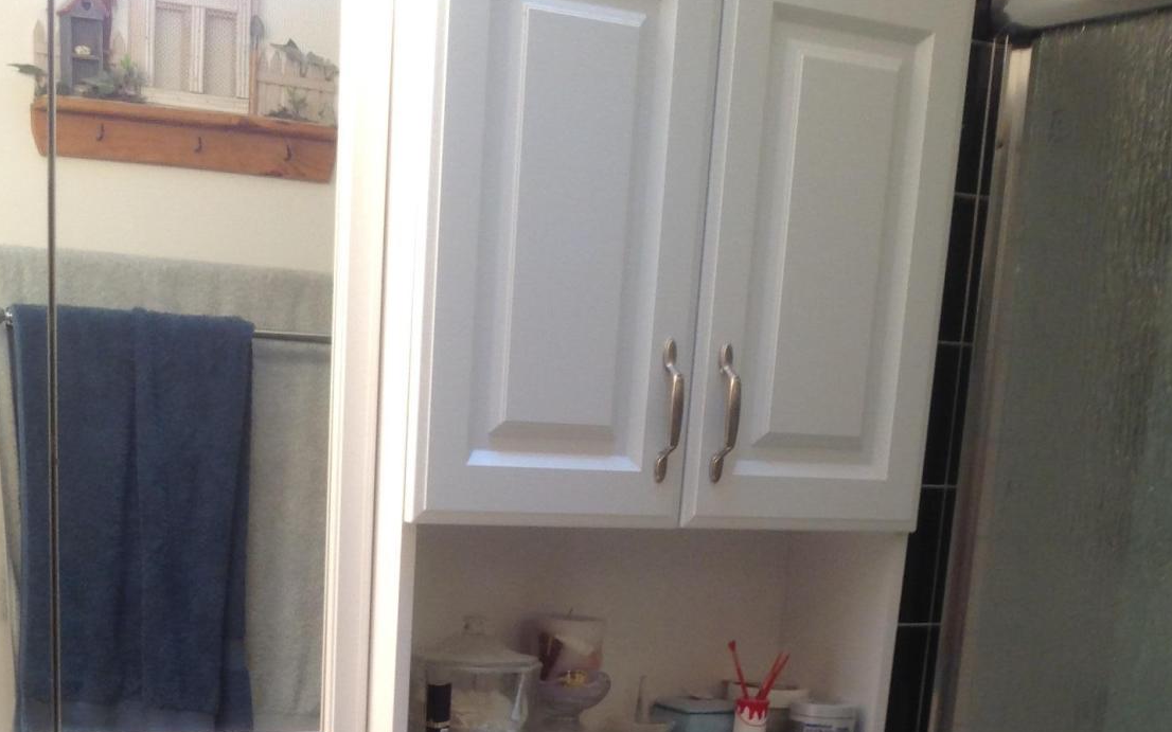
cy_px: 1018
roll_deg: -0.9
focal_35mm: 67
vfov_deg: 17.8
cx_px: 447
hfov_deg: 30.5
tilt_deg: -17.0
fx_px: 2140
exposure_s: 1/24
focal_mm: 4.28
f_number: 2.4
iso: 50
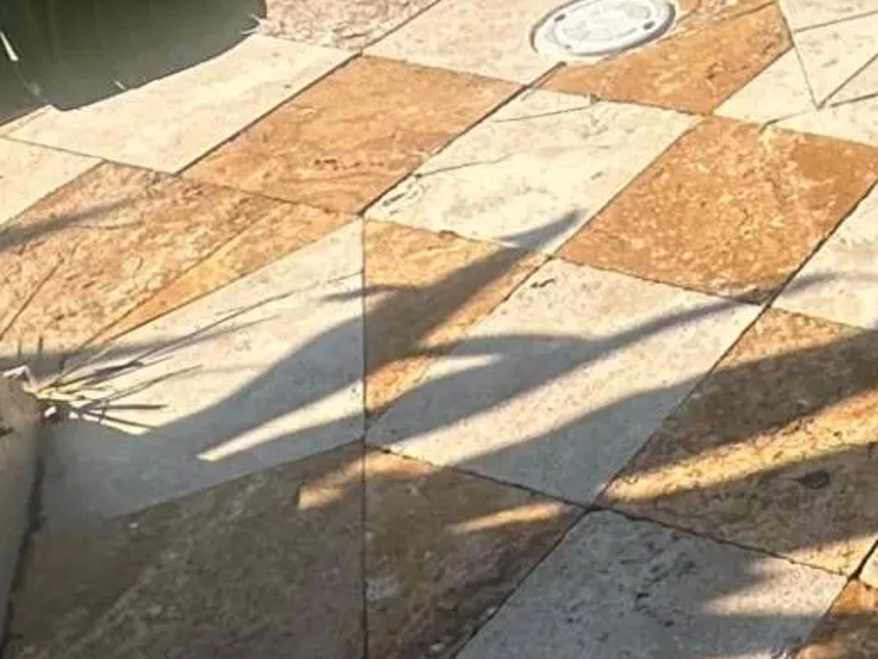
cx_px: 1369
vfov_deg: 15.2
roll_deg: +1.3
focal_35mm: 78
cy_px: -659
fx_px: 1979
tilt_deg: -9.6
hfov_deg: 20.7
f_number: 2.2
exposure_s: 1/1855
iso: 40
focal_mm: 2.22
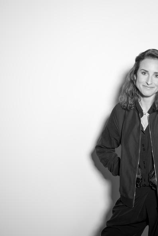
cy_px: 119
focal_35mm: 76
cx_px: 122
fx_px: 500
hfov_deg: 17.8
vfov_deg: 26.6
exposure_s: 1/125
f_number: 6.3
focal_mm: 50
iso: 125
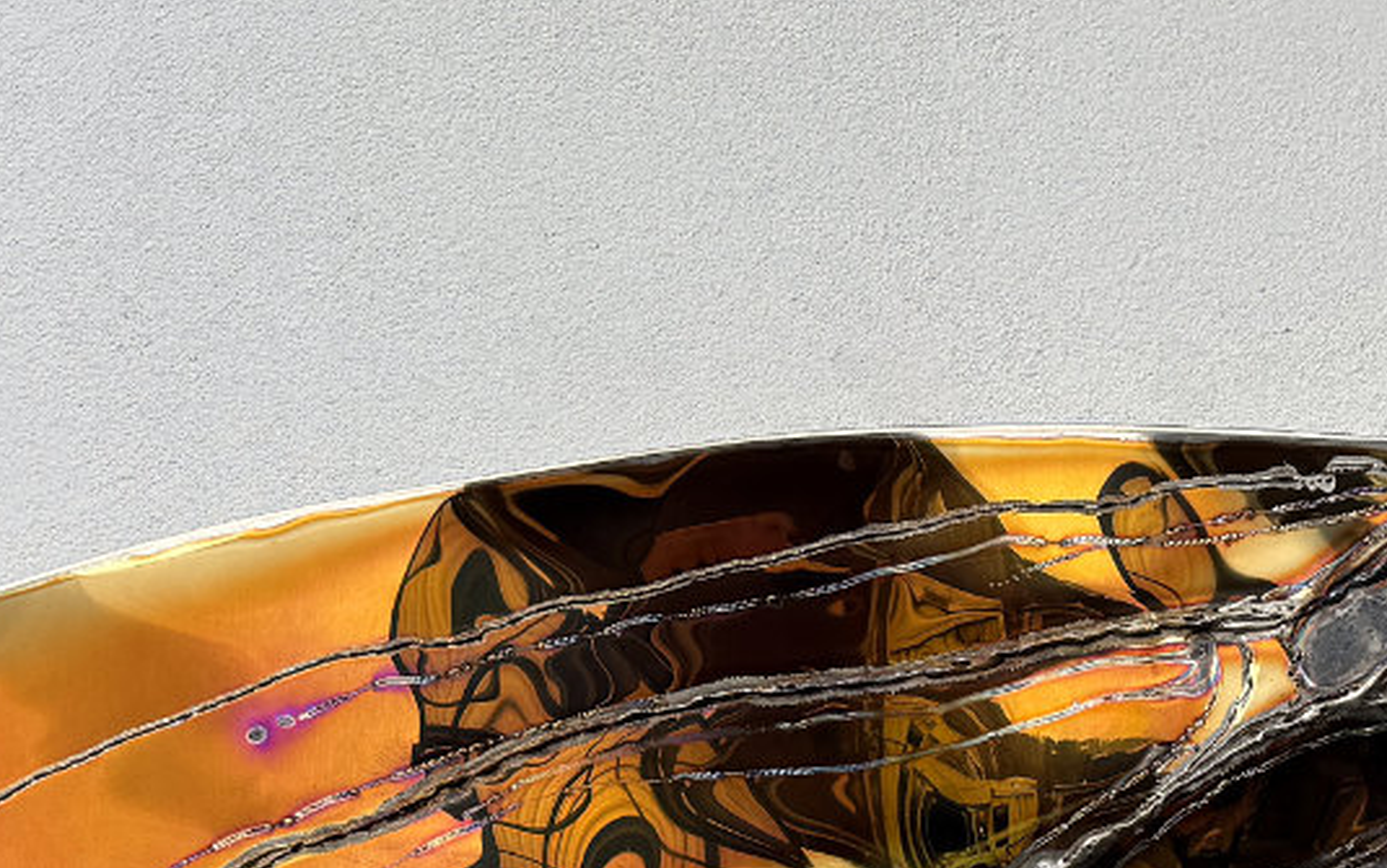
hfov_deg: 26.2
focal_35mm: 76
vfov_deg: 15.8
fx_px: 2874
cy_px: 1312
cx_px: 1250
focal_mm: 6.8
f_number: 1.8
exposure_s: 1/1314
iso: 80
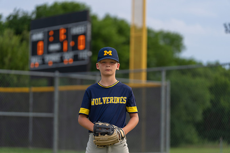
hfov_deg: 16.9
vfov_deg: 11.3
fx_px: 773
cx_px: 115
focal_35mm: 121
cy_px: 76
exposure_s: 1/320
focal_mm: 121
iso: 160
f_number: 2.8
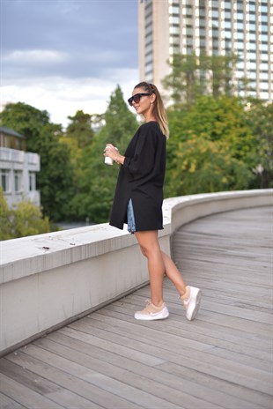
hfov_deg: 27.0
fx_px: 568
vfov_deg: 39.6
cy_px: 204
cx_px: 136
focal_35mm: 50
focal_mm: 50
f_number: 2
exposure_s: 1/1000
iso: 640
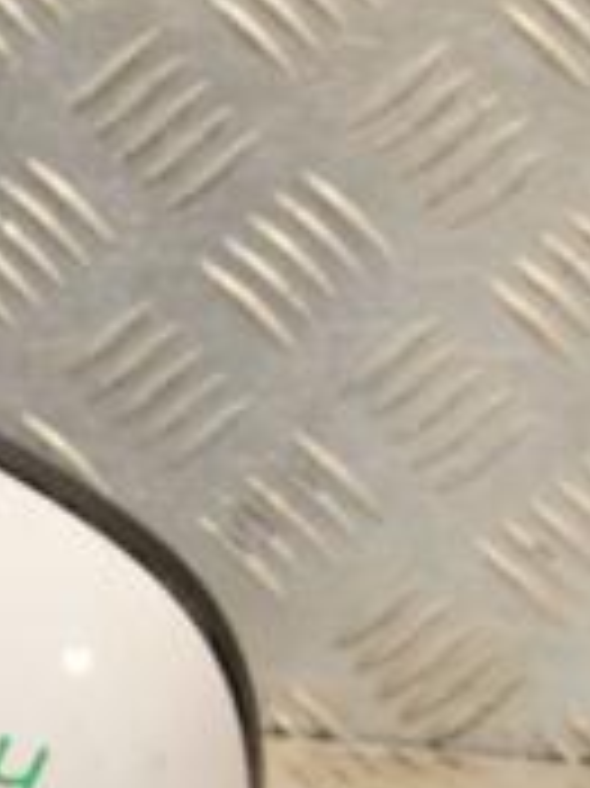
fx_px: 5415
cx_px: -392
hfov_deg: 6.1
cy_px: 554
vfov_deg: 8.3
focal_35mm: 238
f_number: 7.1
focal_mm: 48
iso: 800
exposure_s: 1/200
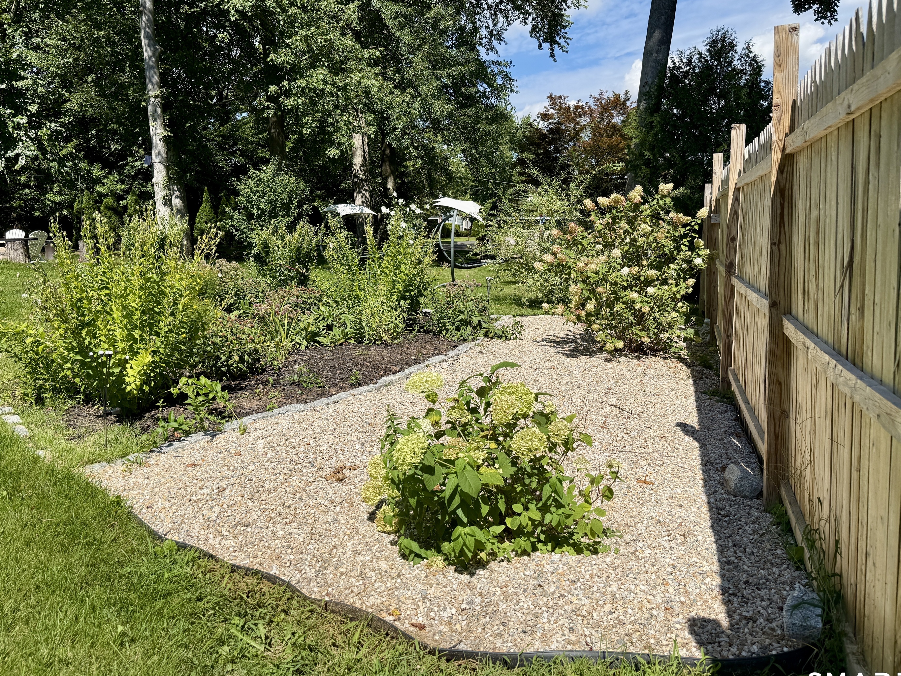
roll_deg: +1.5
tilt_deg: -5.8
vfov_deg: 51.3
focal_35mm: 27
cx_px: 452
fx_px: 703
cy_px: 319
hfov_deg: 65.3
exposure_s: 1/4975
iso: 80
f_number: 1.78
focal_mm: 6.76
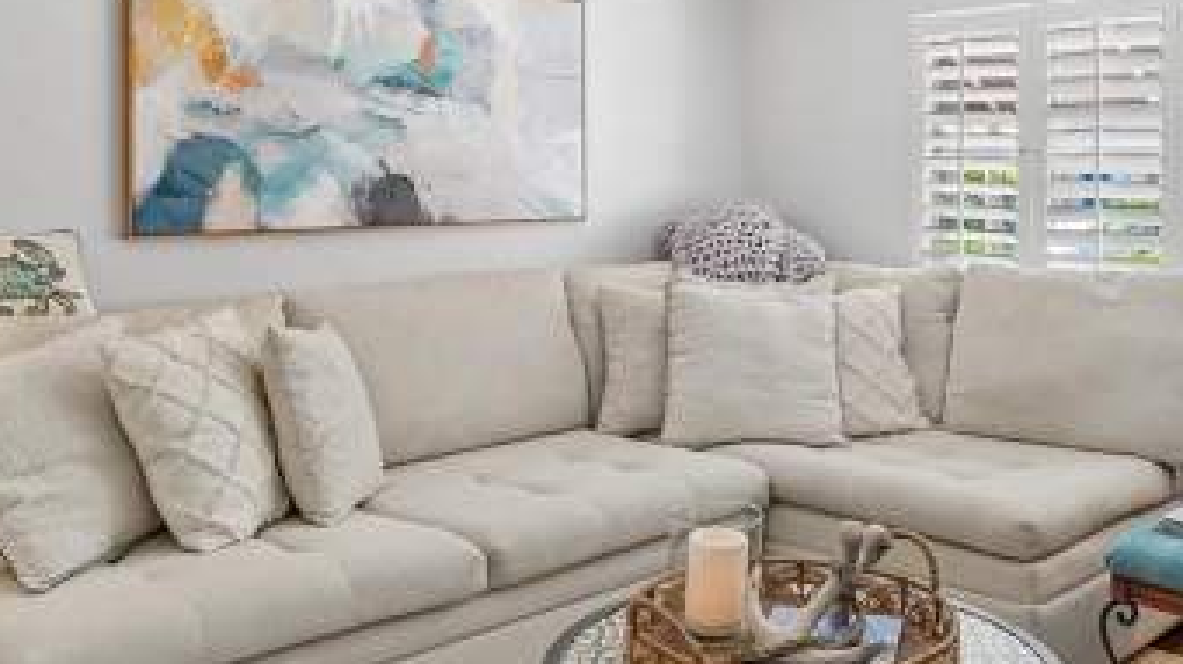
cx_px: 685
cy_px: 179
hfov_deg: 53.8
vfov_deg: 31.5
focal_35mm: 37
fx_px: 1160
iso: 400
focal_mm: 10
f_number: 8
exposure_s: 1/30
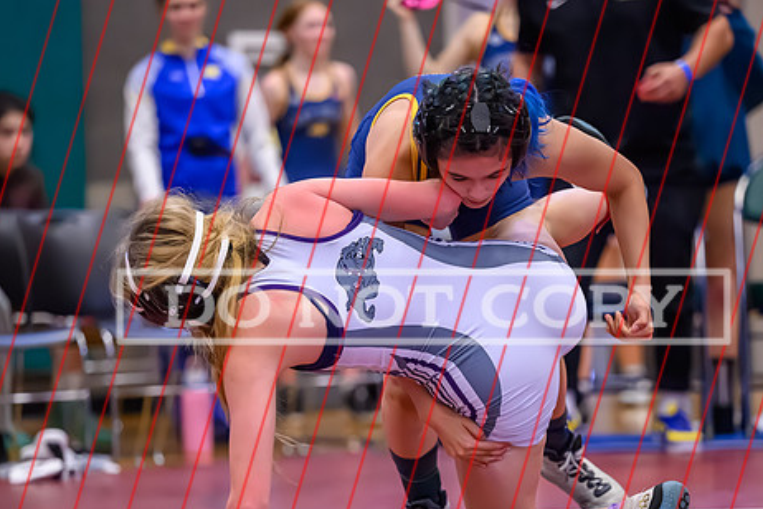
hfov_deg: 9.9
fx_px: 4387
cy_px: 348
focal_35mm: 207
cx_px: 436
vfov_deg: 6.6
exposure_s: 1/640
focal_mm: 145
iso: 10000
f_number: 2.8
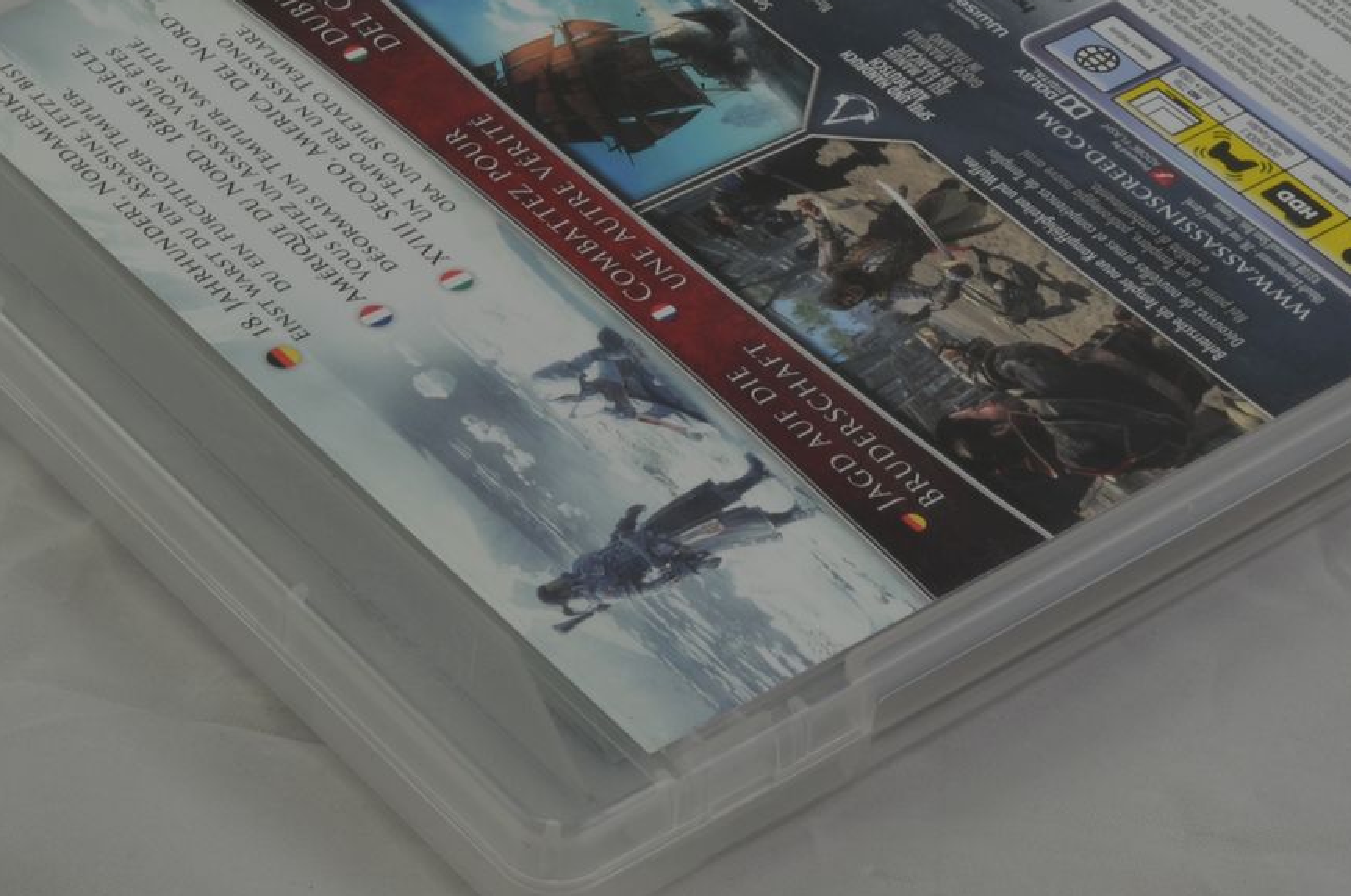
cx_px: 752
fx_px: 4683
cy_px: 282
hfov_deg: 16.4
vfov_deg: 10.9
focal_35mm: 125
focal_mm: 40
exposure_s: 1/4
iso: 100
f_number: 20
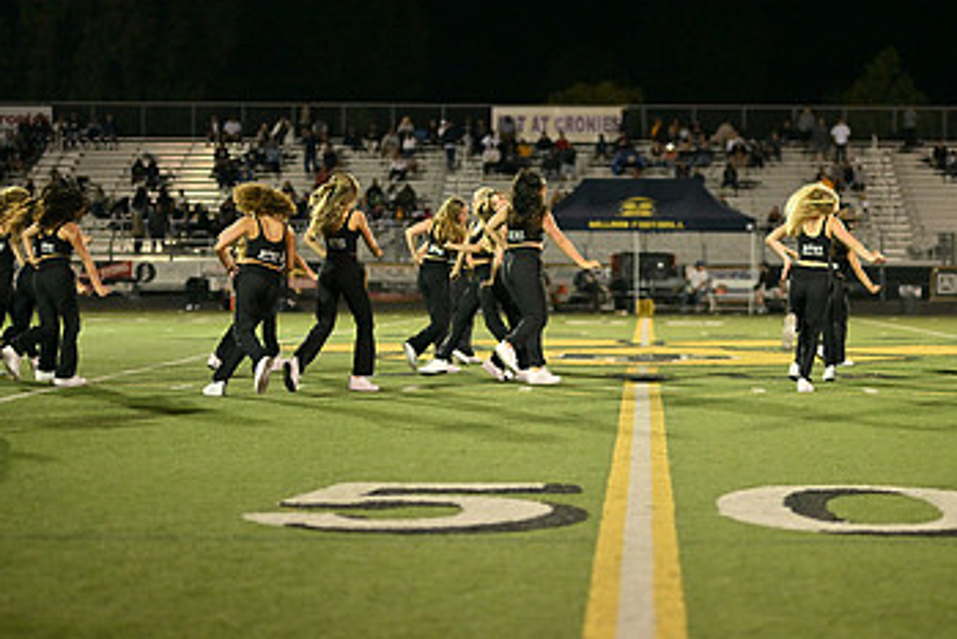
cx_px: 636
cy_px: 358
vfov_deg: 16.5
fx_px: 2207
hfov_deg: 24.3
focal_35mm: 83
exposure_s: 1/640
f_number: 1.2
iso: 400
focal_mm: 50
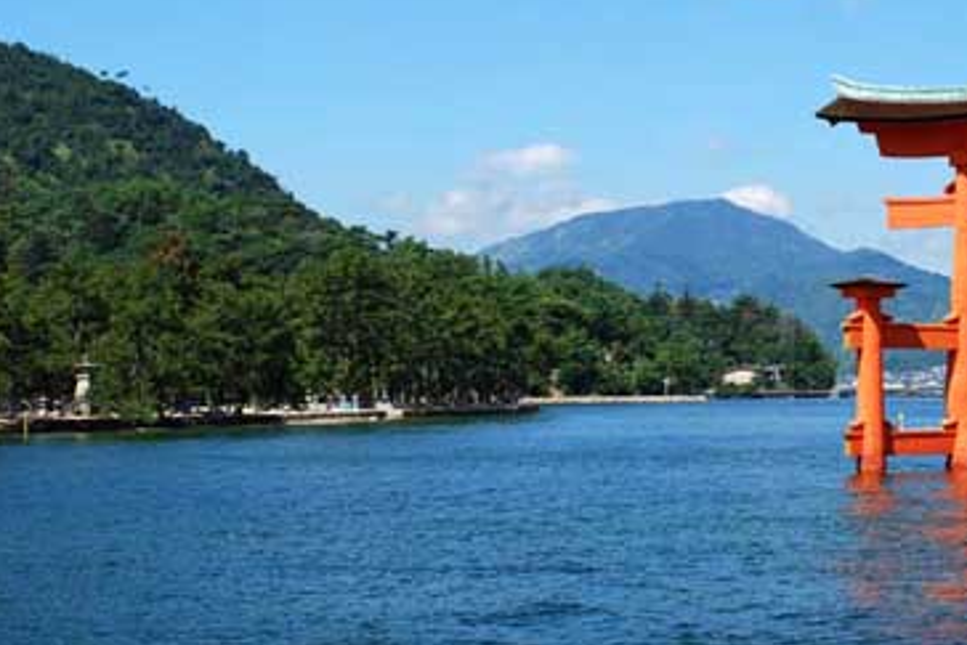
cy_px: 207
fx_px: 2230
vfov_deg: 16.4
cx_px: 688
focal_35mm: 83
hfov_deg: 24.3
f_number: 7.1
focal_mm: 34
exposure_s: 1/200
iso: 100
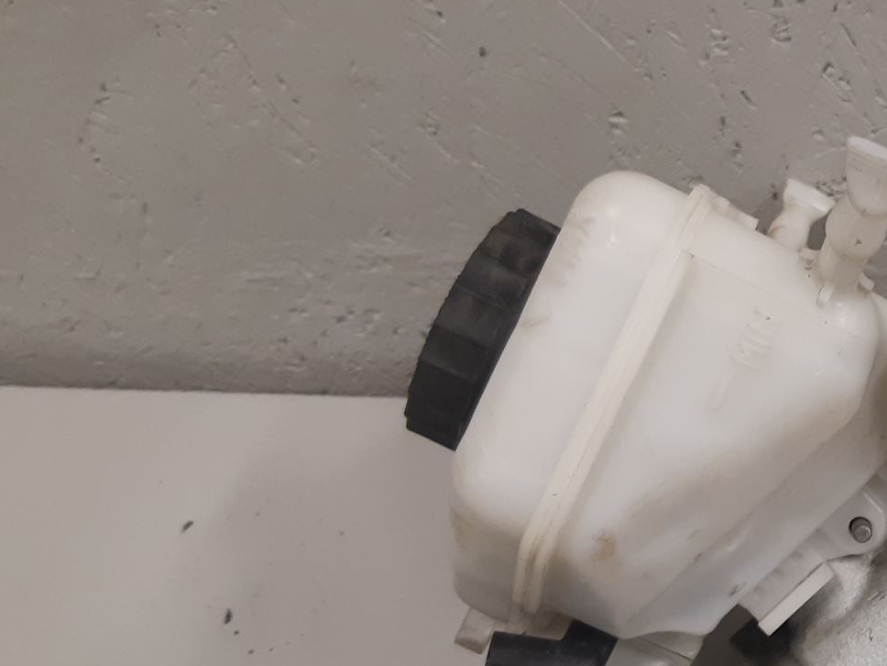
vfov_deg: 26.4
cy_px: 432
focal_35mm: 55
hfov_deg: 32.0
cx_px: 899
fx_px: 1409
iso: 100
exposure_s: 1/50
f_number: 1.7
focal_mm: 3.93
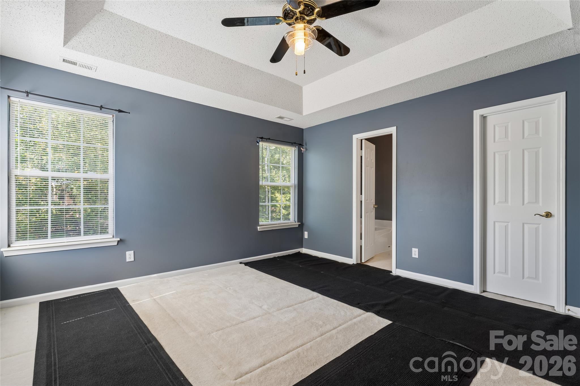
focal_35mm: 16
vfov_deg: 72.4
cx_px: 290
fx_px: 264
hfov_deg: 95.3
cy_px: 193
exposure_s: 1/4
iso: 100
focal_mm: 16.4
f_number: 13
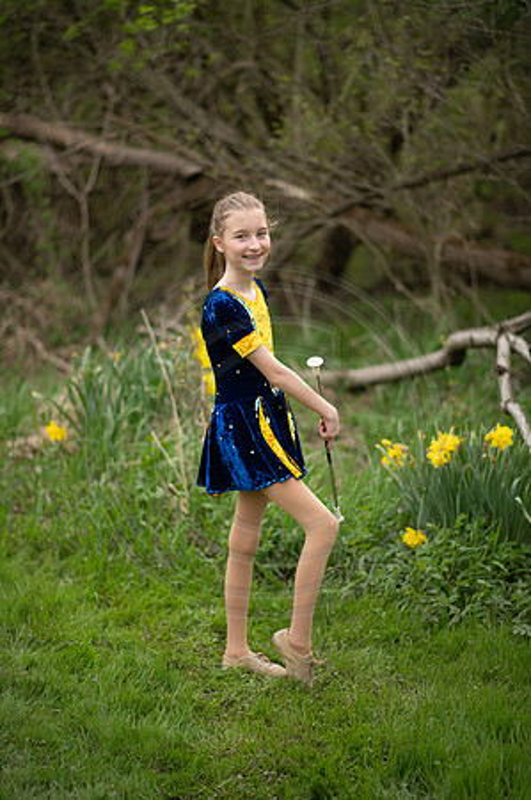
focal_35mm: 85
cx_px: 266
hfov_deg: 16.0
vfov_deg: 23.9
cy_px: 400
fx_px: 1885
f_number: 1.8
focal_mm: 85
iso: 100
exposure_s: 1/500
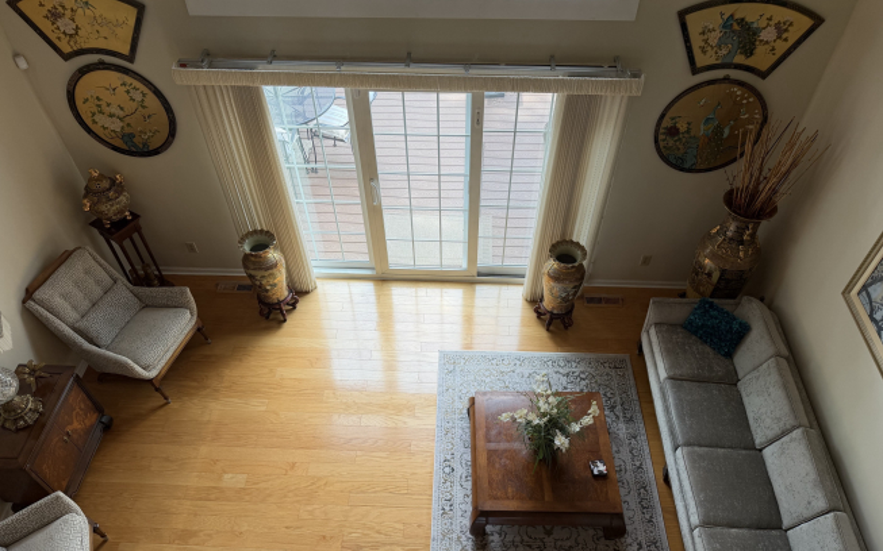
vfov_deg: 47.4
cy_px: 324
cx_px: 440
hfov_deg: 70.4
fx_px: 626
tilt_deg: -50.5
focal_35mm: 26
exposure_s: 1/183
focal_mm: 6.76
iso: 64
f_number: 1.78
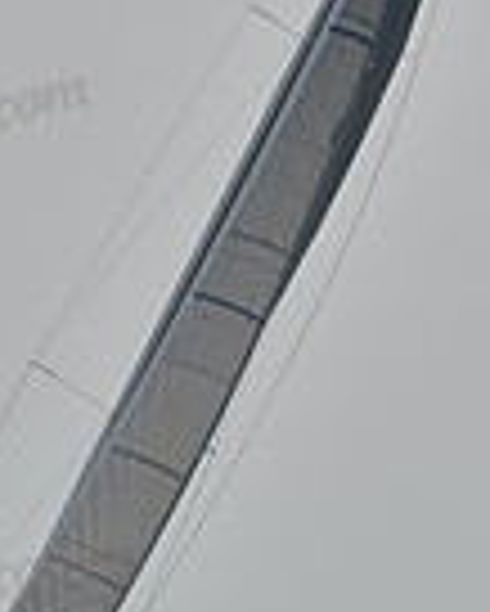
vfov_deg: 2.0
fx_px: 17401
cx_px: 321
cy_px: 328
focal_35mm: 961
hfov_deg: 1.6
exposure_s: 1/1250
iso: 280
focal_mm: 240
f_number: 8
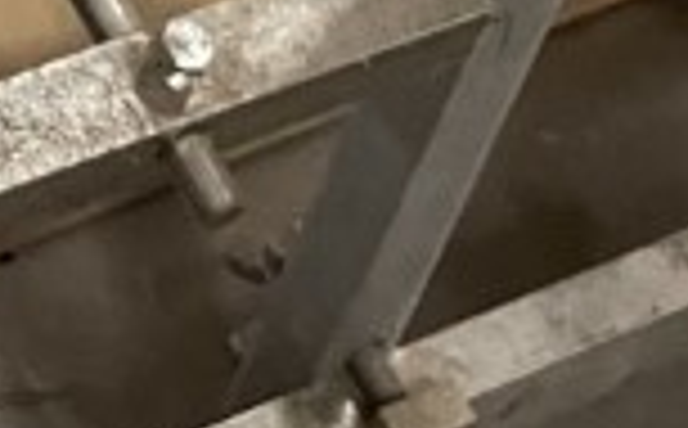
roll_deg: -8.2
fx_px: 3462
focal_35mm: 185
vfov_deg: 6.1
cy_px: -1198
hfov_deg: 10.7
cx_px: -535
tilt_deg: -36.5
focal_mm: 4.2
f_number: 1.6
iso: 400
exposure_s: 1/33
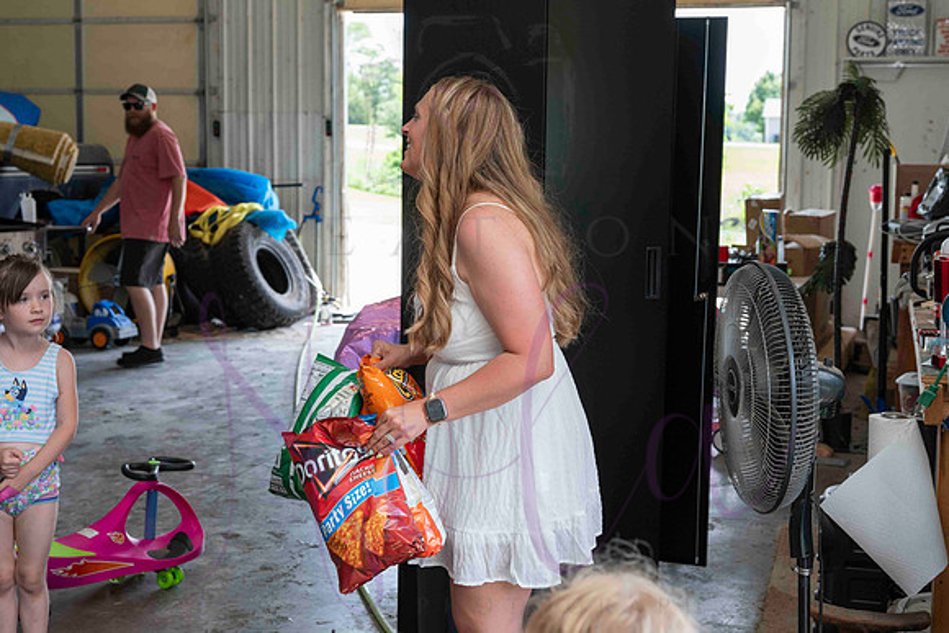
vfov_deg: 26.1
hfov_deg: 38.4
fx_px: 1364
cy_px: 308
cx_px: 487
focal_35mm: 52
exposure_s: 1/200
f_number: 5.6
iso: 400
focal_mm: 49
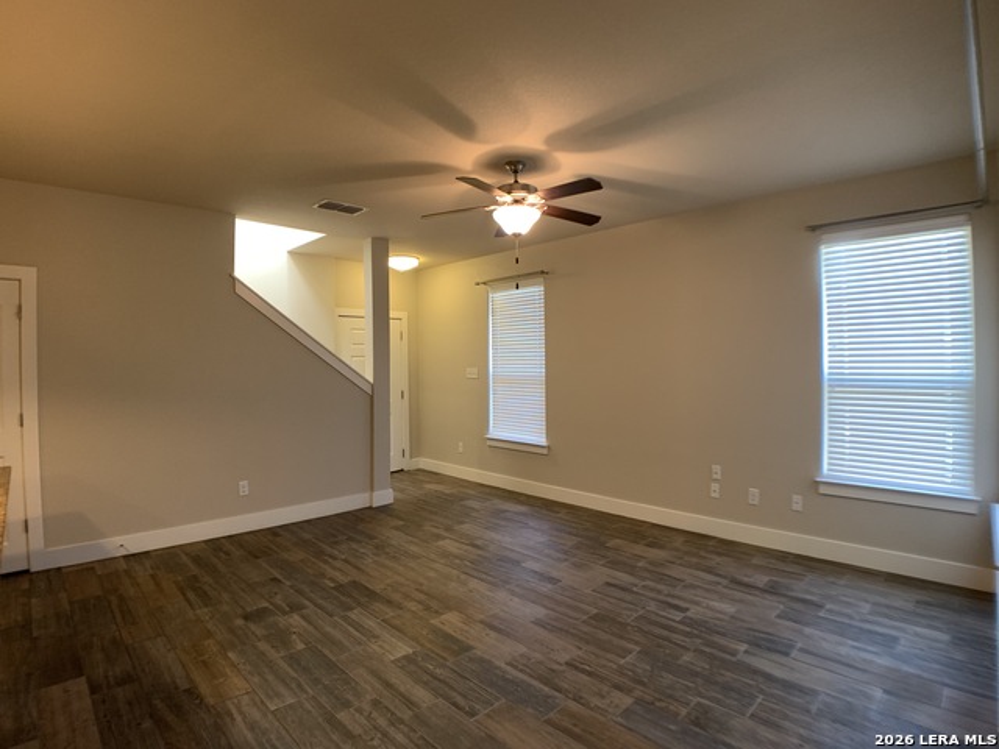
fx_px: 750
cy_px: 374
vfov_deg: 53.1
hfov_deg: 67.3
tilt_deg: +0.7
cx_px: 500
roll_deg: -0.2
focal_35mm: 26
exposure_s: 1/60
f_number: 1.8
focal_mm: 4.25
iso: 100
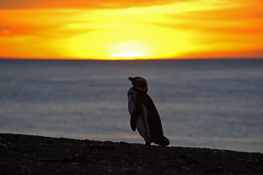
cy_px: 88
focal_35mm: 315
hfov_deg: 6.5
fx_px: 2301
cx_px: 132
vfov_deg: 4.4
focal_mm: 210
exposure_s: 1/1000
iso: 400
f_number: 8
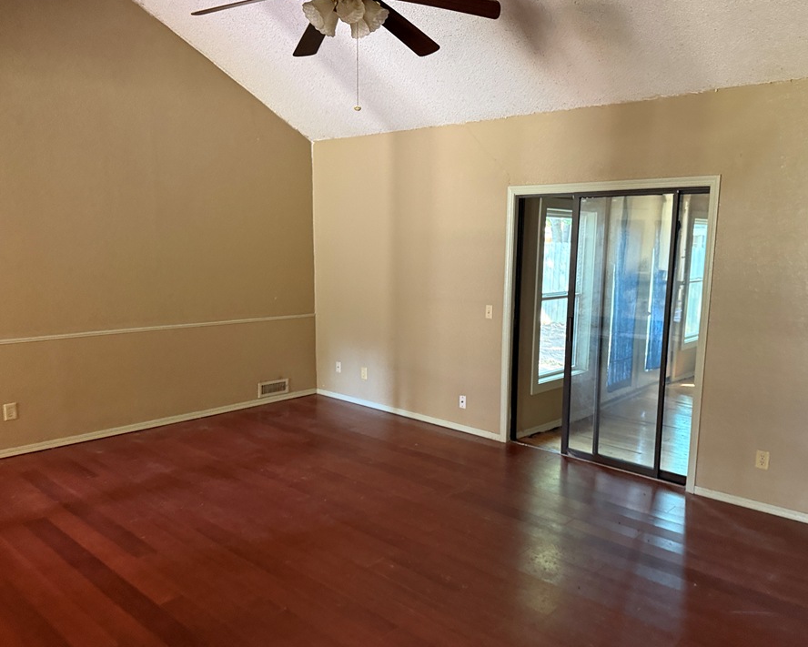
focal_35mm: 27
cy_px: 341
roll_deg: -1.9
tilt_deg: -12.2
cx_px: 437
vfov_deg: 53.2
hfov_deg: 64.0
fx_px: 646
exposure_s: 1/40
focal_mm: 6.76
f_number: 1.78
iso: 640
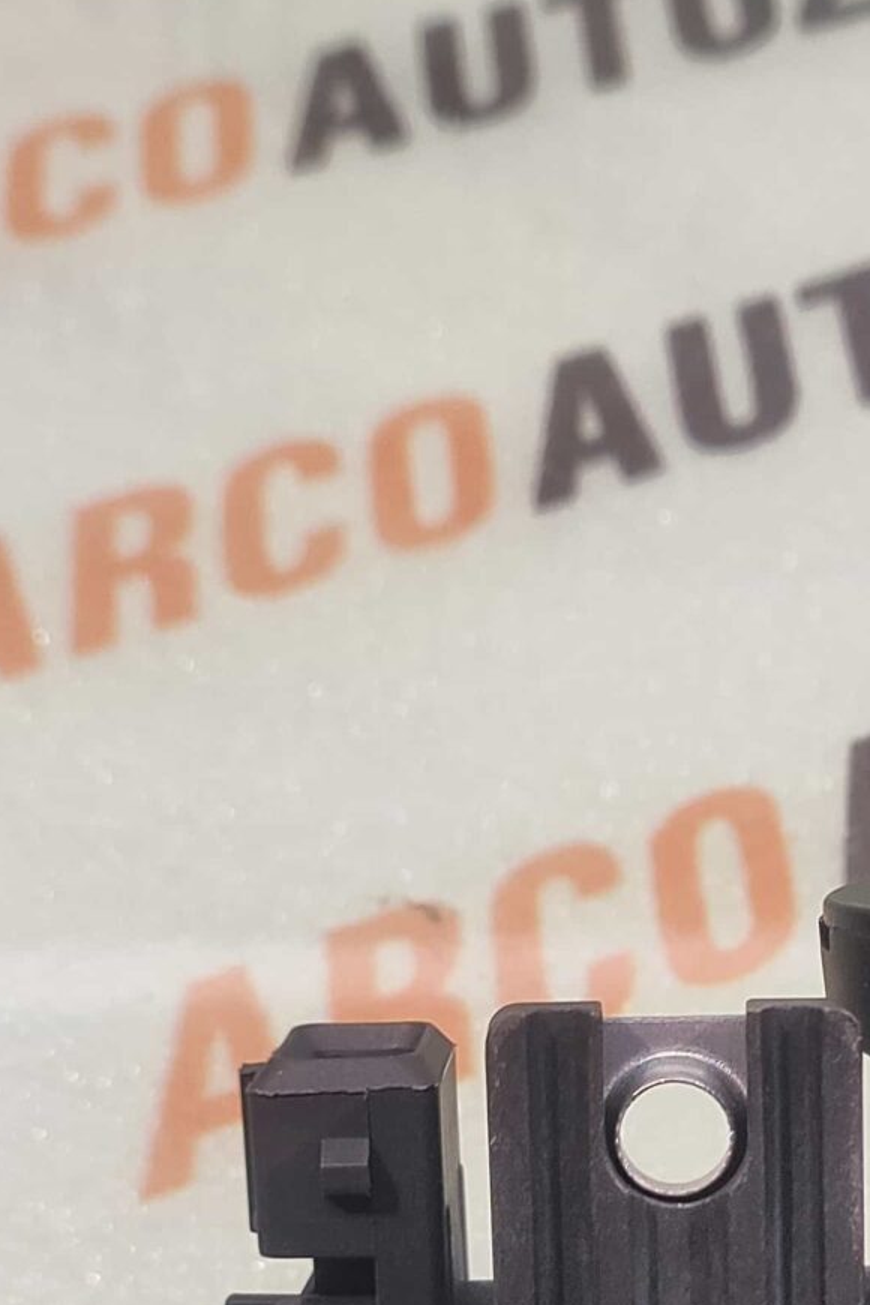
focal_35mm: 52
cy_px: 1322
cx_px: 798
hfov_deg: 25.1
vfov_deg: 34.5
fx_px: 1885
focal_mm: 4.74
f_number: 1.79
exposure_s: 1/33
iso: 214
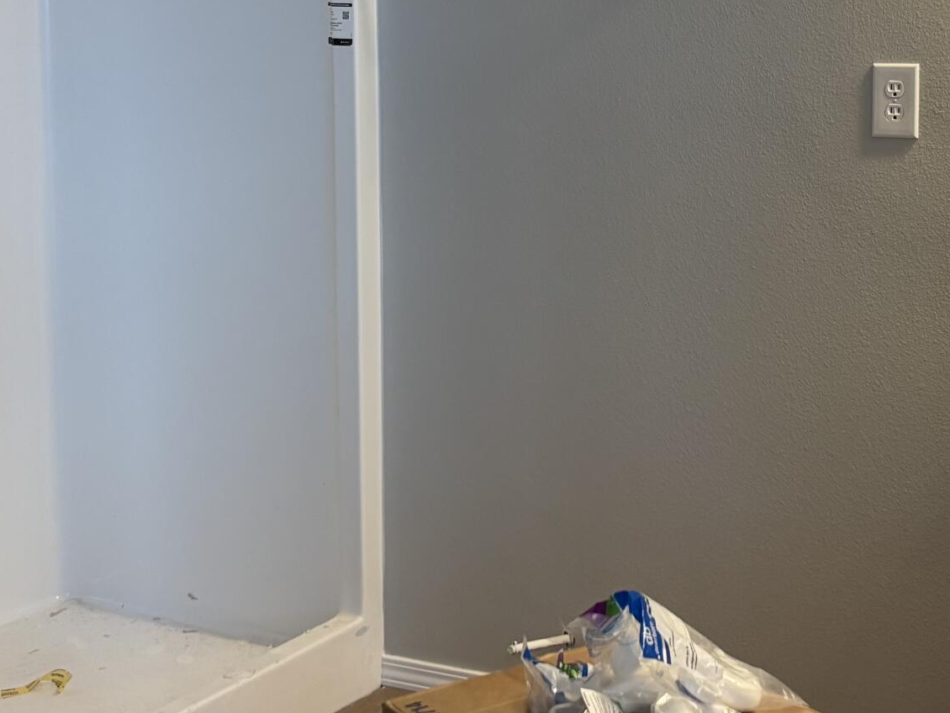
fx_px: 1894
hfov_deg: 28.1
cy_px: 182
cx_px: 585
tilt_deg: -6.8
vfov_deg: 21.1
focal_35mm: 69
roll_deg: +0.7
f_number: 1.6
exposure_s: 1/60
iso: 100
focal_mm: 5.96
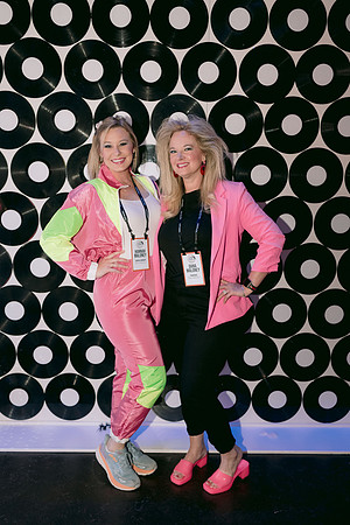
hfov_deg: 37.9
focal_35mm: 35
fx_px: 510
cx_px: 175
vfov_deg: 54.4
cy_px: 262
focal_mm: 35
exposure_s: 1/160
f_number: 2.8
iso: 1600
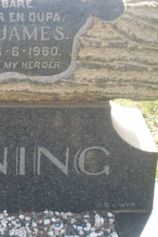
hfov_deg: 10.0
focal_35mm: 136
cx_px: -28
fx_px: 895
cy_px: 108
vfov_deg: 15.1
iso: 64
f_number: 4.1
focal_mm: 12.2
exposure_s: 1/125
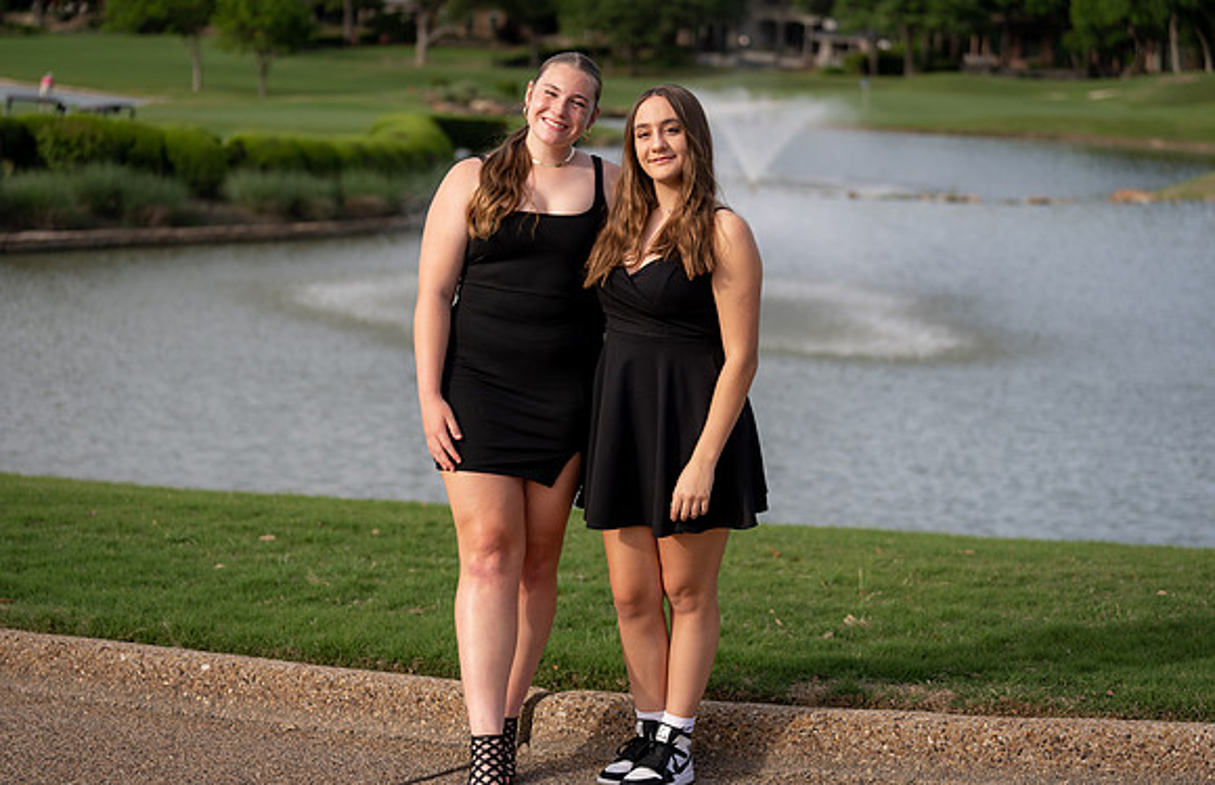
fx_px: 2390
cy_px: 392
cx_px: 608
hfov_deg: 28.5
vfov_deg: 18.7
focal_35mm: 71
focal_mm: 70
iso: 100
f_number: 2.8
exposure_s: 1/1000
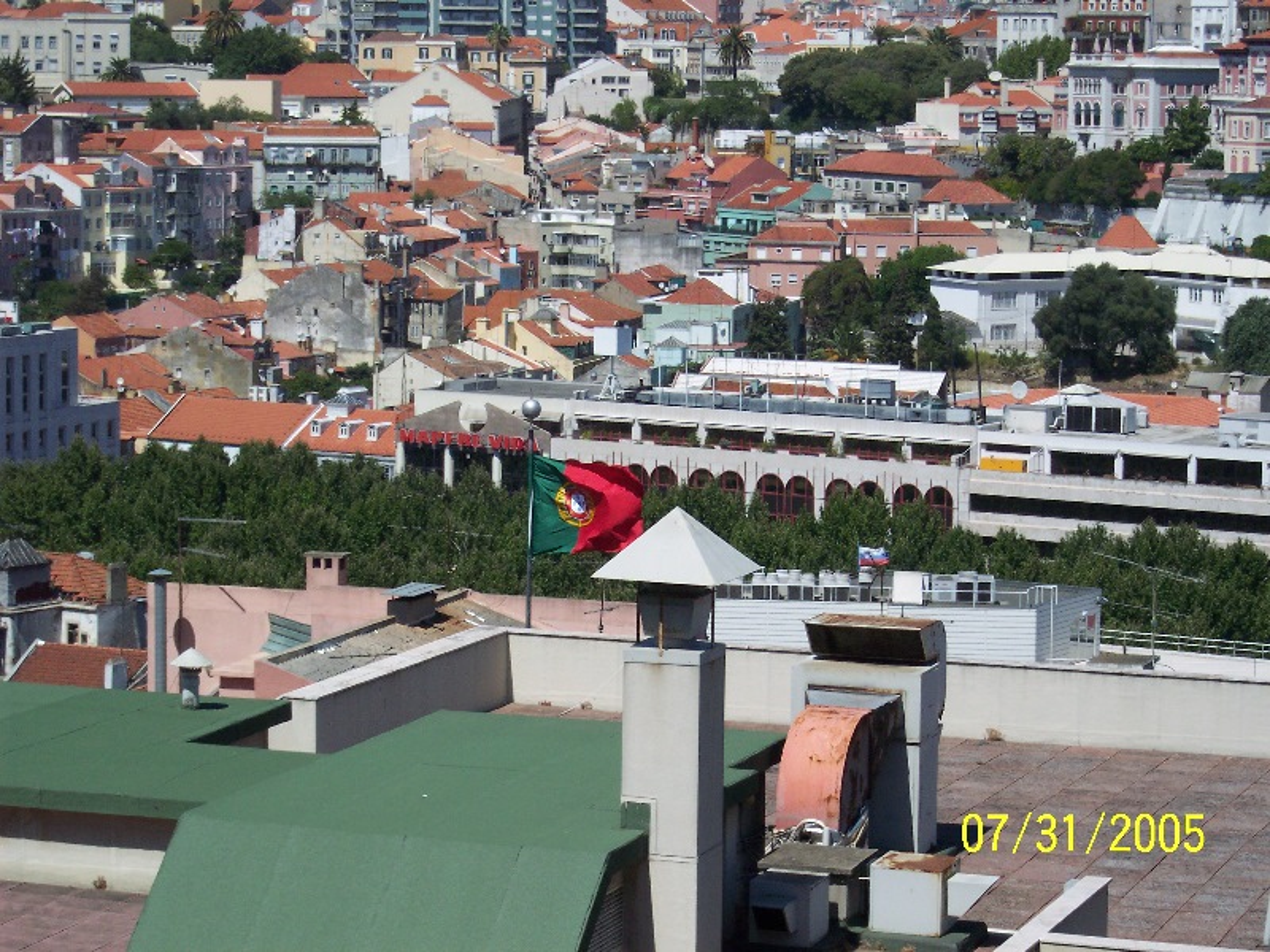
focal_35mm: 114
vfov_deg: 13.0
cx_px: 635
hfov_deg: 17.3
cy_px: 476
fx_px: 4182
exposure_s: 1/500
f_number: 8
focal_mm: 24
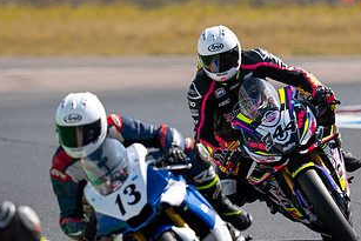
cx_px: 292
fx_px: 8748
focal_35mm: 872
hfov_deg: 2.4
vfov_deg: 1.6
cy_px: 114
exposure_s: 1/500
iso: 50
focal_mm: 400
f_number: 4
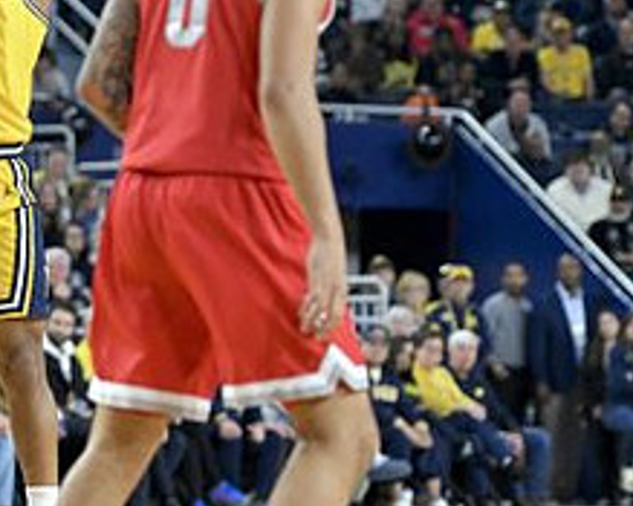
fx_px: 5225
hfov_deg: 6.9
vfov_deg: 5.5
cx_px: -64
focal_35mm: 279
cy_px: 108
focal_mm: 112
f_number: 2.8
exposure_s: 1/1250
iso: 2500
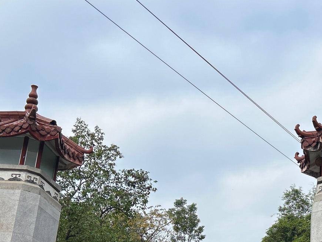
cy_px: 210
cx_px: 311
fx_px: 558
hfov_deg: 30.3
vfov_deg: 23.8
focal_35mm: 60
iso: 50
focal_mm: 5.7
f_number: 1.5
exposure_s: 1/1838
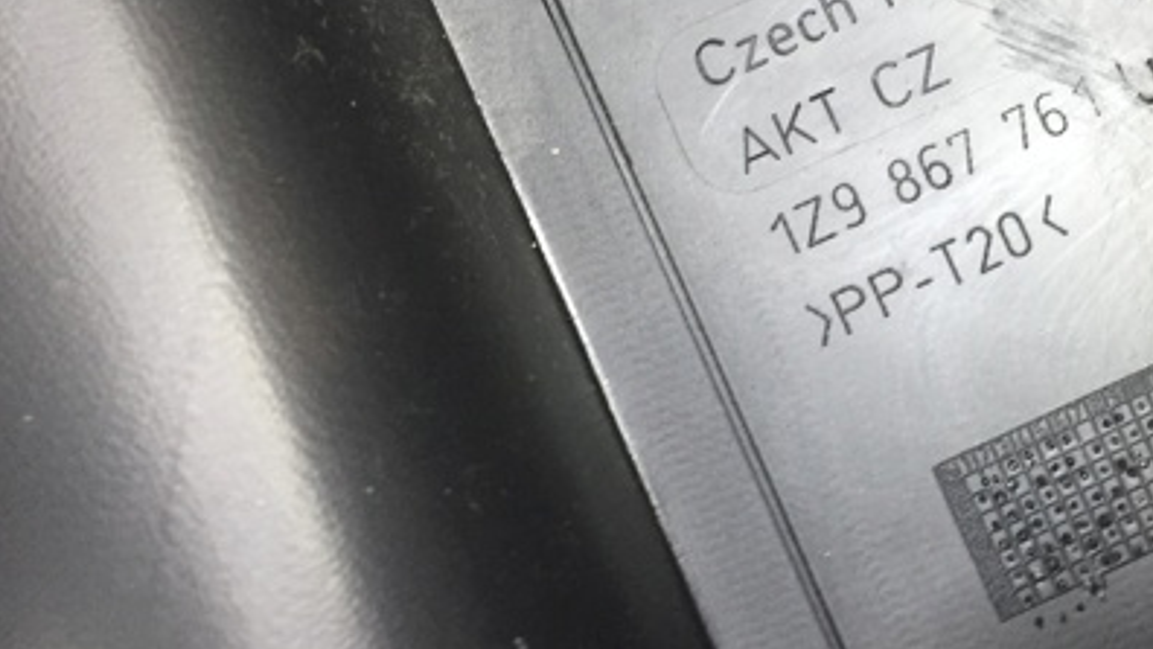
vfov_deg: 23.5
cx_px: 926
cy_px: 239
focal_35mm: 51
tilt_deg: -62.9
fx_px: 1560
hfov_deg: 39.0
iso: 160
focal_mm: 4.15
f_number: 2.2
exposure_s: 1/33
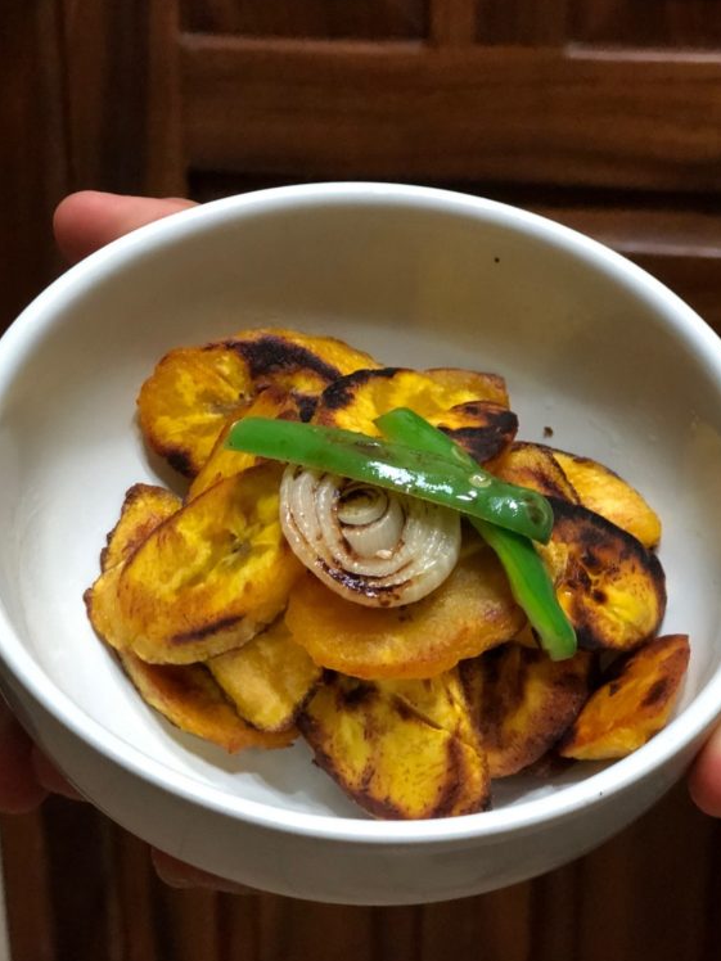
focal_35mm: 61
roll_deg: +0.6
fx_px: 1694
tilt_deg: -20.8
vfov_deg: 31.7
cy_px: 507
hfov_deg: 24.0
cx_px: 342
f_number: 2.8
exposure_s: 1/30
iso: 400
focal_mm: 6.6
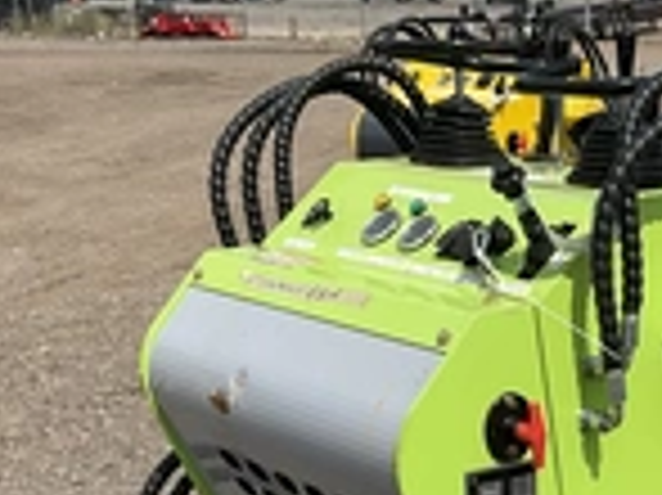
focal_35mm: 79
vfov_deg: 17.8
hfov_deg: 23.8
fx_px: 1510
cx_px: 635
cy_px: 572
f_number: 1.8
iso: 25
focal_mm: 3
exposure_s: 1/2667
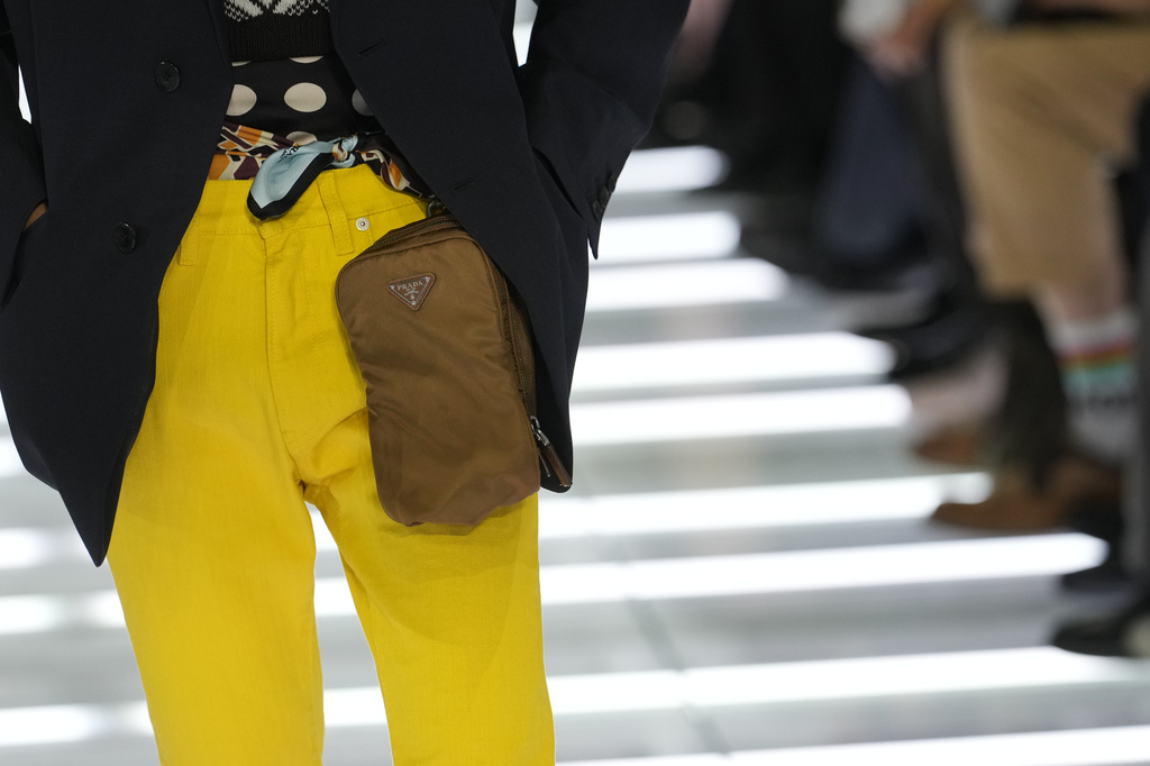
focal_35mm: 255
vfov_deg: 5.4
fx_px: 8143
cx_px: 575
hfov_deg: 8.1
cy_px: 383
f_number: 3.2
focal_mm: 170
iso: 1600
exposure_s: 1/1000
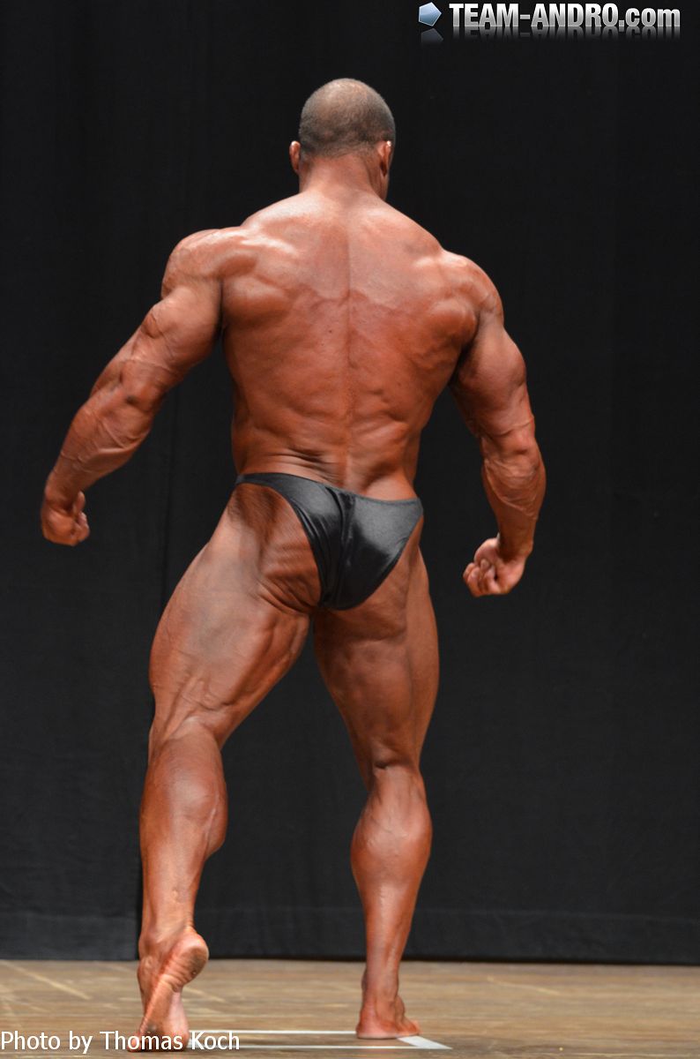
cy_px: 530
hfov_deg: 12.1
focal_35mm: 112
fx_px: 3298
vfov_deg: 18.2
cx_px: 350
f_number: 4
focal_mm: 75
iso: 1250
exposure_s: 1/100
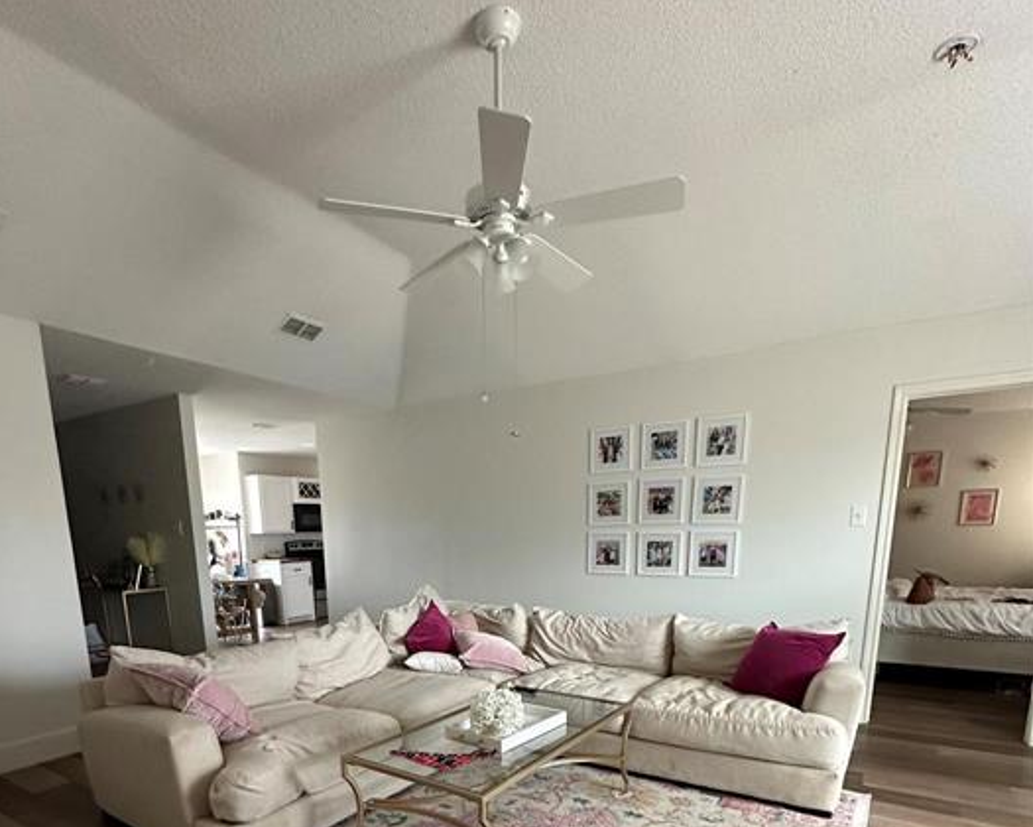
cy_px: 658
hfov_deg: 80.2
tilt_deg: -11.2
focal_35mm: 20
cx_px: 470
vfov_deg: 62.5
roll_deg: +0.2
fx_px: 611
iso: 500
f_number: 2.2
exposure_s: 1/60
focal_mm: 2.22
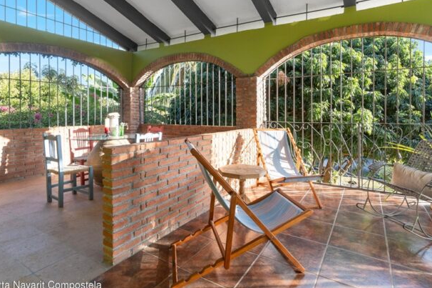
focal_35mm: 19
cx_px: 225
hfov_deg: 86.9
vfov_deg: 64.0
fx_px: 228
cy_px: 119
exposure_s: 1/25
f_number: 8
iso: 250
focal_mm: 10
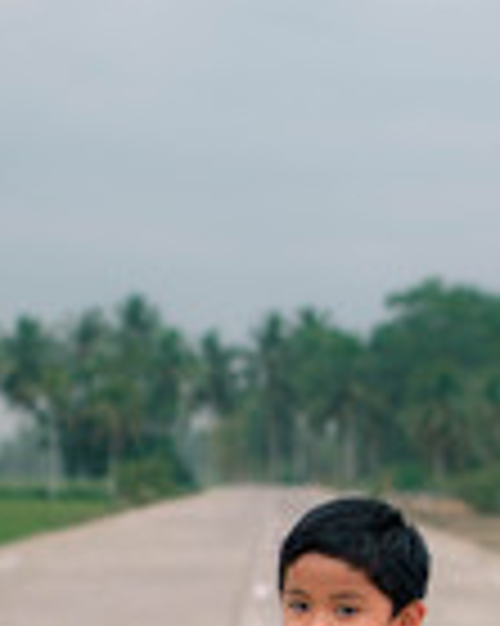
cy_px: 671
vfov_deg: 11.3
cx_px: 313
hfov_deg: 9.1
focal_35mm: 169
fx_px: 3130
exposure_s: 1/1600
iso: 640
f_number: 2.8
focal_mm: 50
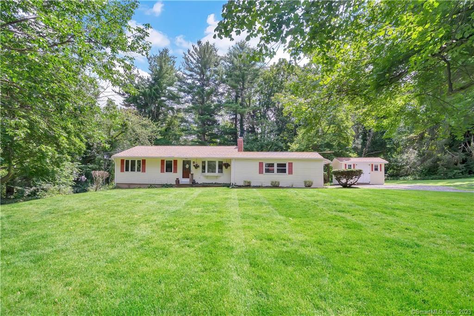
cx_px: 237
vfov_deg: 73.7
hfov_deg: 96.8
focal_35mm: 16
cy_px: 158
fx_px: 211
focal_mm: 16
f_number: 9
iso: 100
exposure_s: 1/100
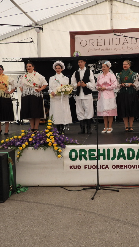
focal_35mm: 51
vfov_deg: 40.6
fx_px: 334
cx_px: 93
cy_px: 124
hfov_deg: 23.4
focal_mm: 6.3
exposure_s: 1/250
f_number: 3.2
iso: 100
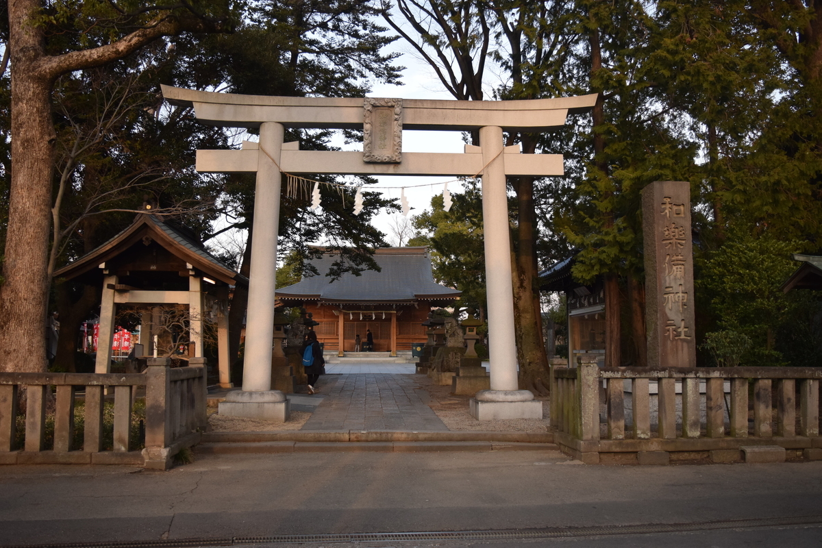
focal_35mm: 33
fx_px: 753
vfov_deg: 40.0
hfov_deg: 57.2
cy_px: 274
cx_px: 411
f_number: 4
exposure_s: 1/1000
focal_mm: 22
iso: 720
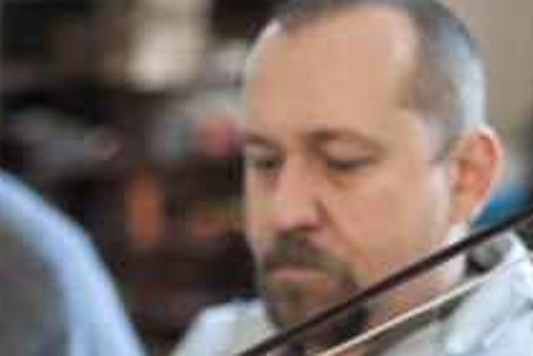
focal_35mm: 119
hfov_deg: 17.1
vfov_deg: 11.4
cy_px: 380
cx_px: 150
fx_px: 1762
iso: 2000
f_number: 1.6
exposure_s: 1/160
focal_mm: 50
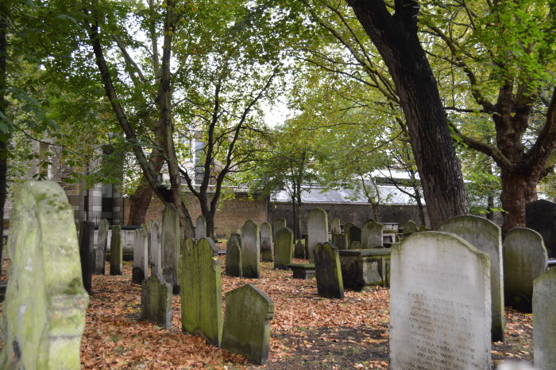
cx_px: 278
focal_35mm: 33
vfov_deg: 39.9
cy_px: 185
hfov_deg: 57.3
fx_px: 509
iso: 400
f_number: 3.8
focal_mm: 22
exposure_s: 1/60
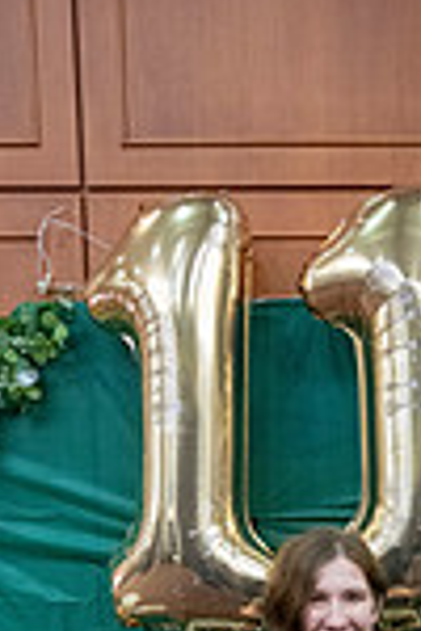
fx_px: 1263
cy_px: 795
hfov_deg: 18.3
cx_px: 446
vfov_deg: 24.8
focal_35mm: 72
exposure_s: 1/125
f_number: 4
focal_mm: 24
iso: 6400
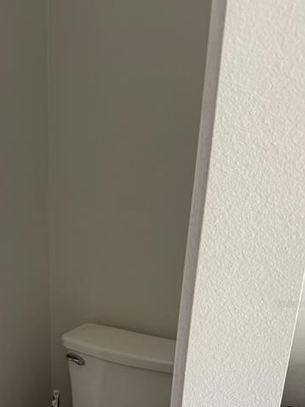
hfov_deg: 35.7
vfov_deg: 46.2
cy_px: 304
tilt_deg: -17.8
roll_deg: +0.2
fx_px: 459
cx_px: 67
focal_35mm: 39
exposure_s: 1/108
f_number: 1.78
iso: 200
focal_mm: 6.76
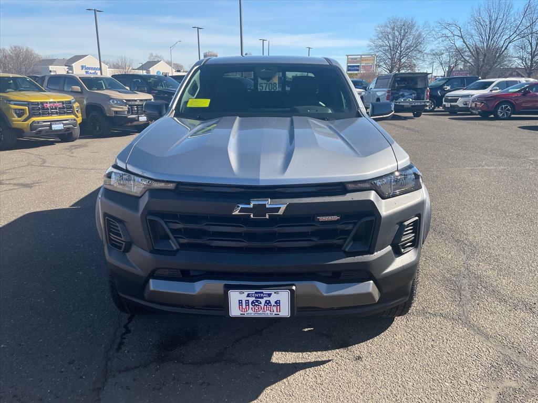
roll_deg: -0.7
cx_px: 269
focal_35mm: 26
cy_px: 202
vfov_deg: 53.1
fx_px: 404
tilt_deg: -16.3
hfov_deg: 67.3
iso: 32
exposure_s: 1/1135
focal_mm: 4.2
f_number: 1.6
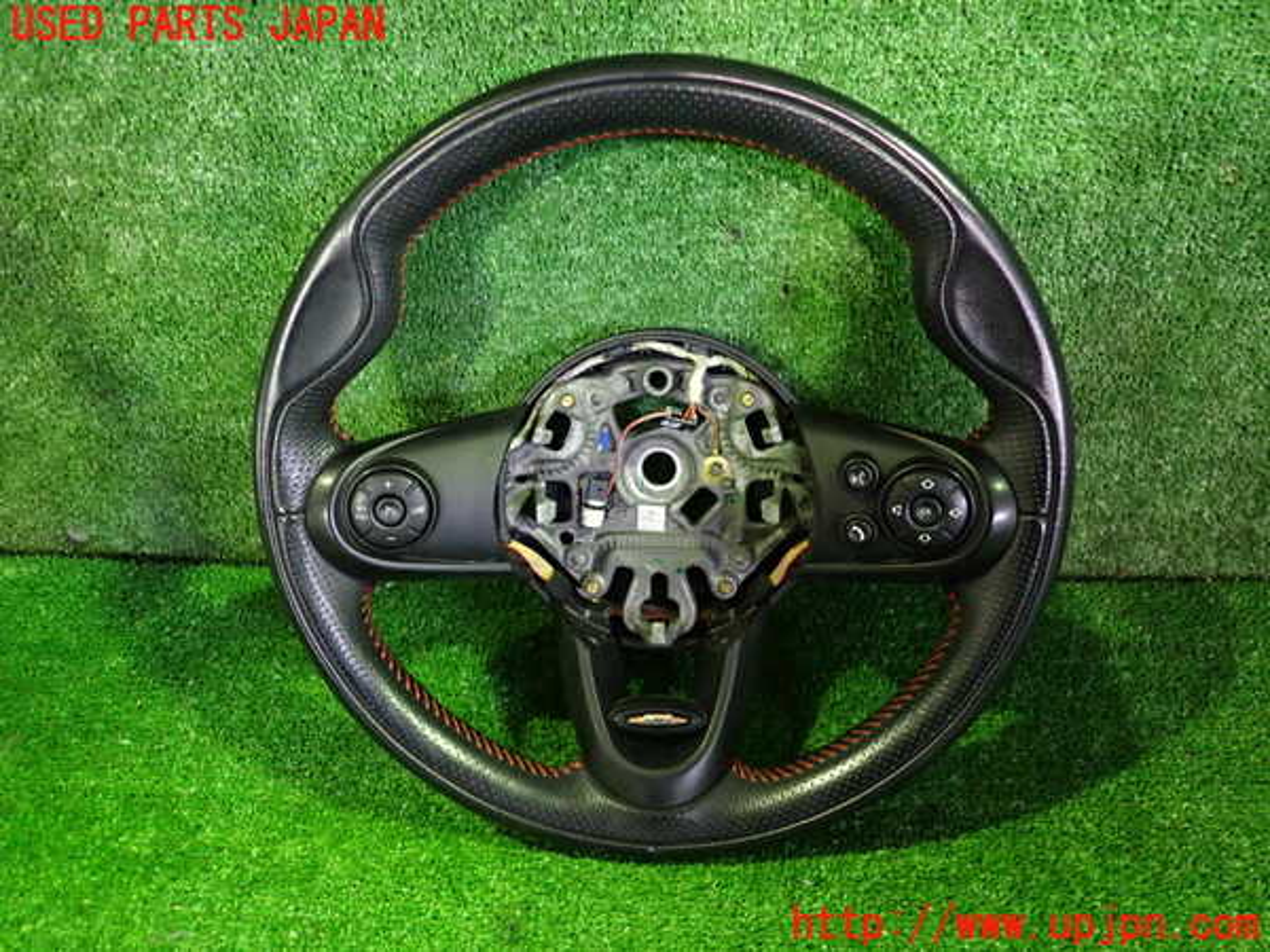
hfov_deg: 69.4
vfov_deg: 54.9
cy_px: 476
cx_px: 635
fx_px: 917
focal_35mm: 25
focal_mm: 4.5
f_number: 2
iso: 800
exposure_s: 1/15
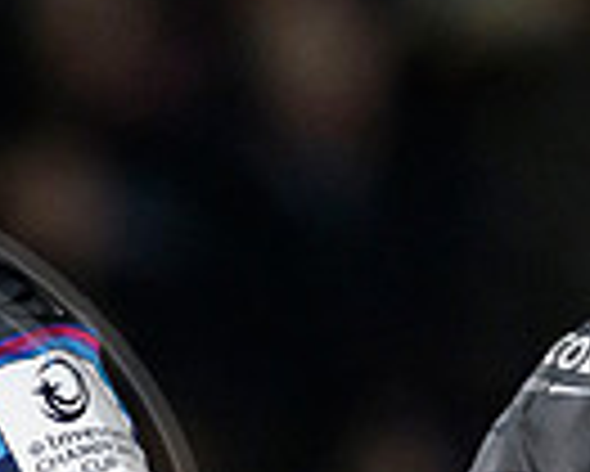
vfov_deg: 0.5
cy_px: 878
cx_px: -142
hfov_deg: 0.7
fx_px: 49803
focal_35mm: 2850
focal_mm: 400
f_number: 3.2
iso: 5000
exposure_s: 1/2000
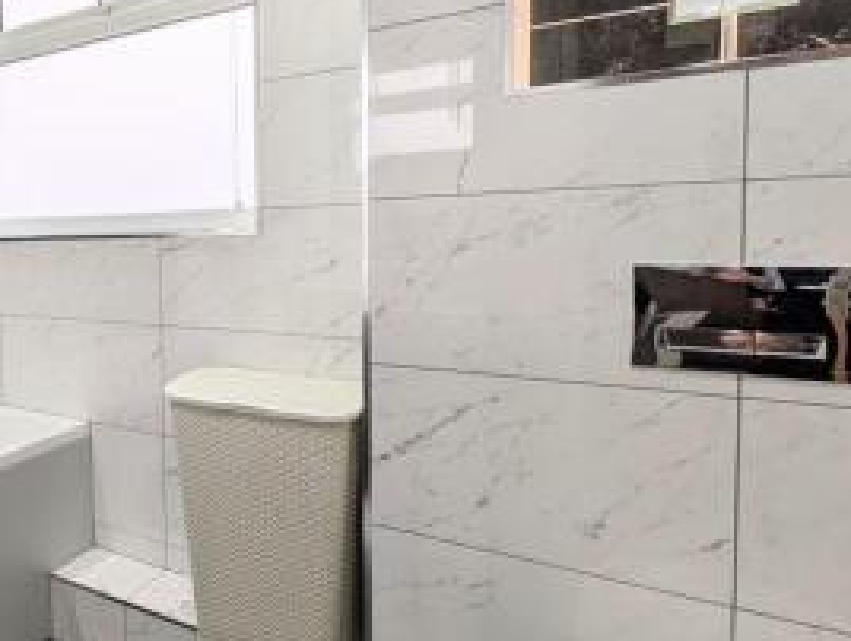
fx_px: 640
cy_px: 268
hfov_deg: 56.2
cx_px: 57
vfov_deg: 53.0
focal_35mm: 26
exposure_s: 1/421
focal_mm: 2.02
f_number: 1.7
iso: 52
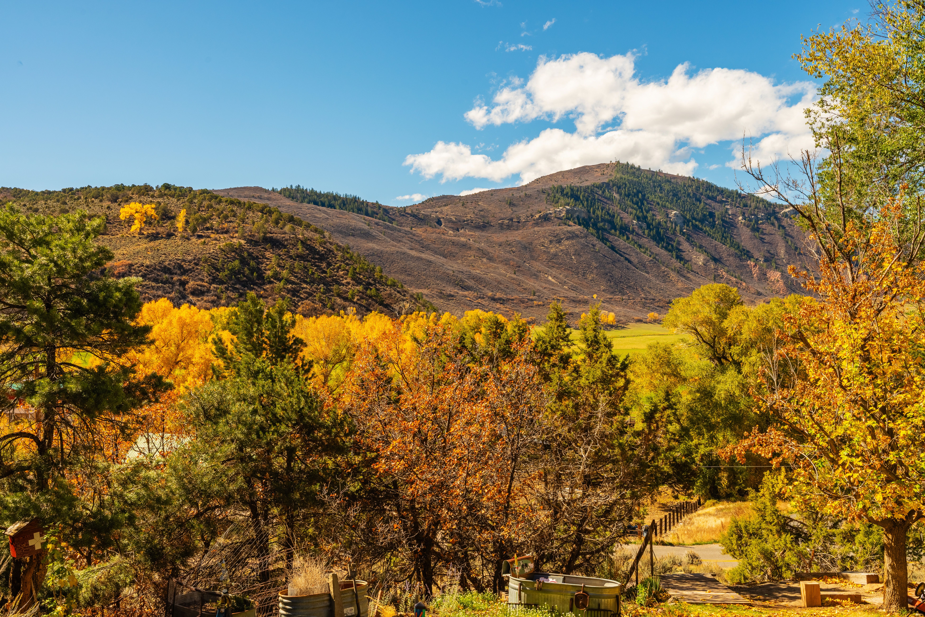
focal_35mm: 35
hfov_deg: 54.4
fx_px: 899
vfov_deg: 37.9
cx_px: 462
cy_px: 308
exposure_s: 1/2500
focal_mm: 35
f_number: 11
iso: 200
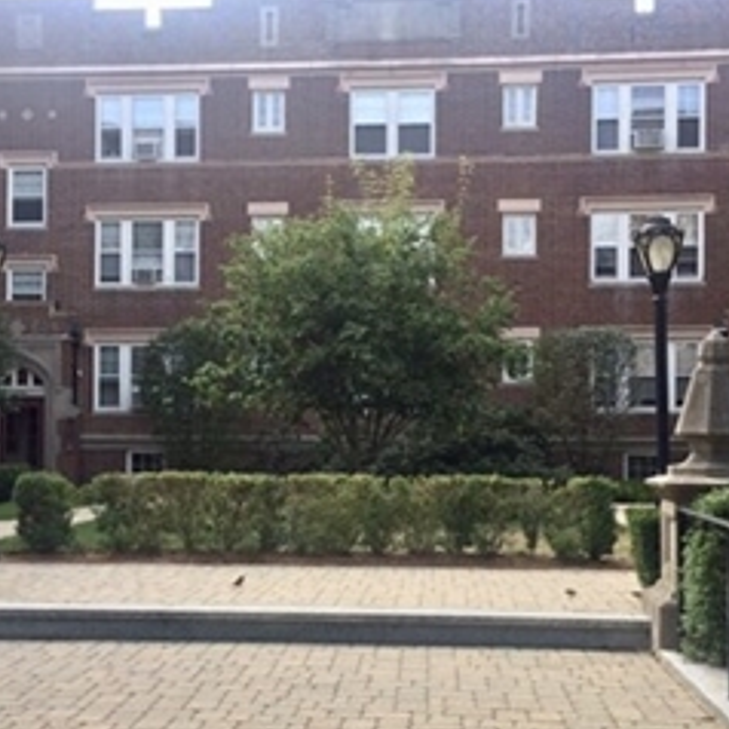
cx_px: 320
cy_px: 421
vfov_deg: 31.0
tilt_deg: +1.8
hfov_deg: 31.1
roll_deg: +0.4
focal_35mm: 55
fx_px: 1310
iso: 32
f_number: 2.2
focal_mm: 4.15
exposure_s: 1/622
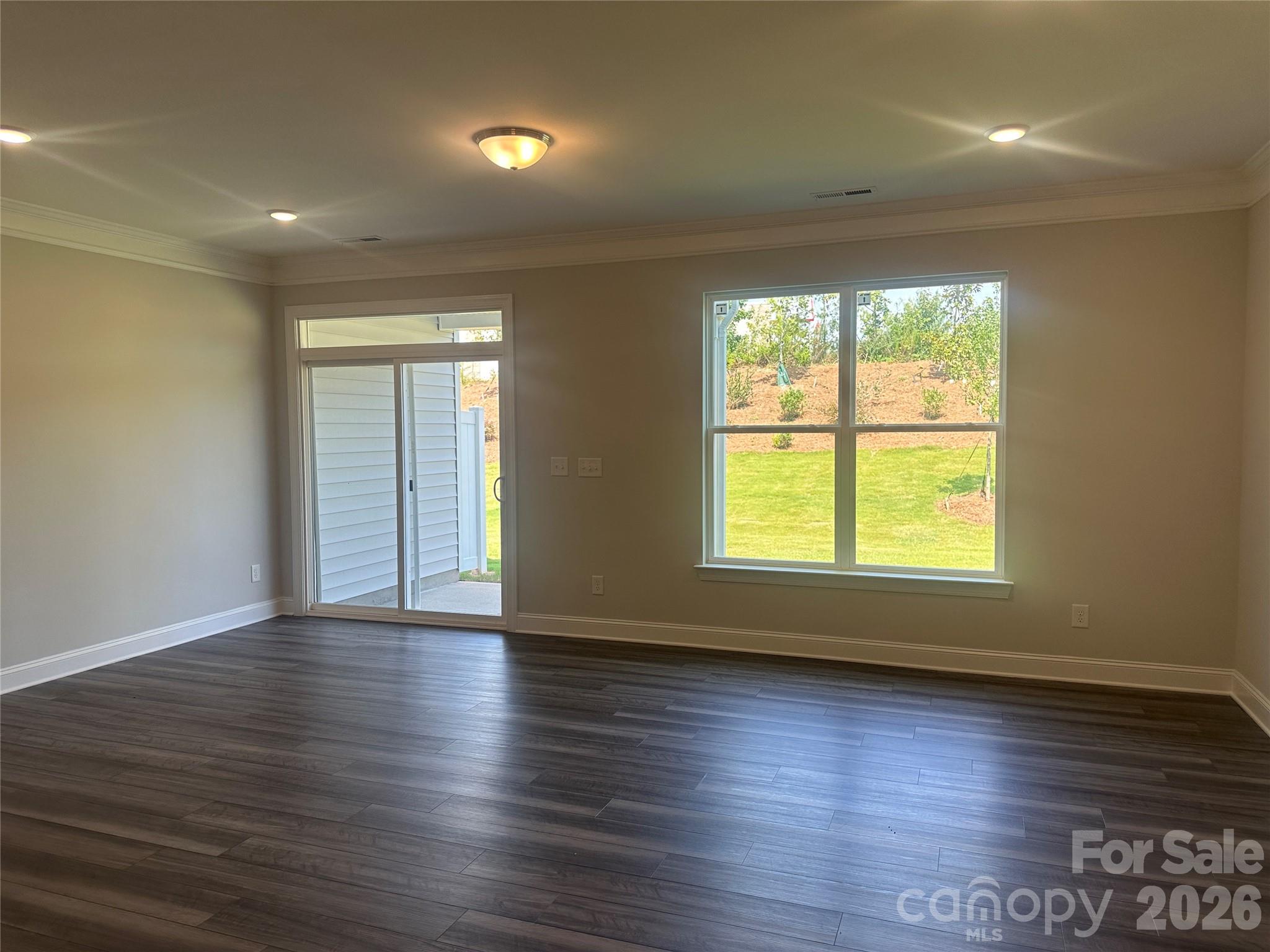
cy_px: 476
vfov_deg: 56.8
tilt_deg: -3.2
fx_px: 881
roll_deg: +0.2
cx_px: 635
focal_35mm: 24
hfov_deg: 71.6
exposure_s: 1/305
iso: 80
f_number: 1.78
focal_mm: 6.86
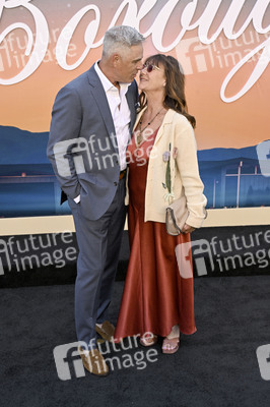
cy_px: 204
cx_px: 135
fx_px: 496
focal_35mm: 44
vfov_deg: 44.5
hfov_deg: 30.5
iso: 500
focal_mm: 44
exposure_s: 1/320
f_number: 7.1
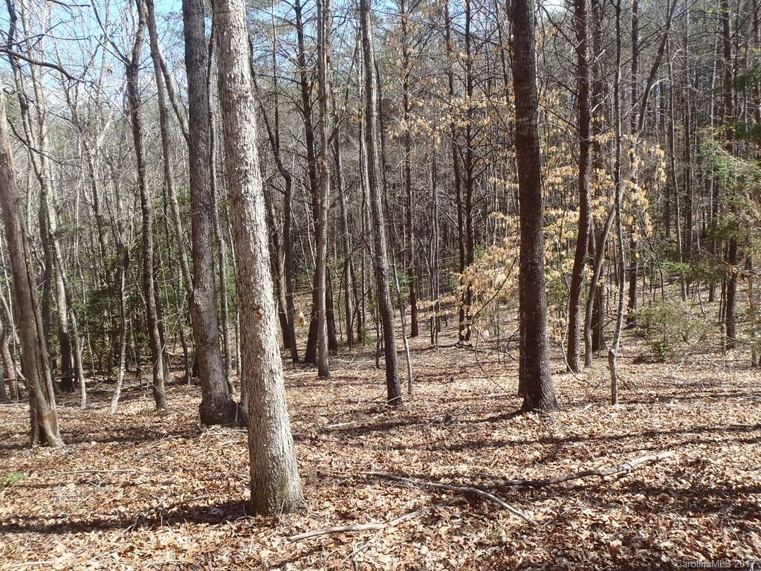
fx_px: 616
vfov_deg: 49.7
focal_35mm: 28
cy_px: 286
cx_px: 380
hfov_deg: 63.4
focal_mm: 5
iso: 80
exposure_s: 1/125
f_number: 4.5
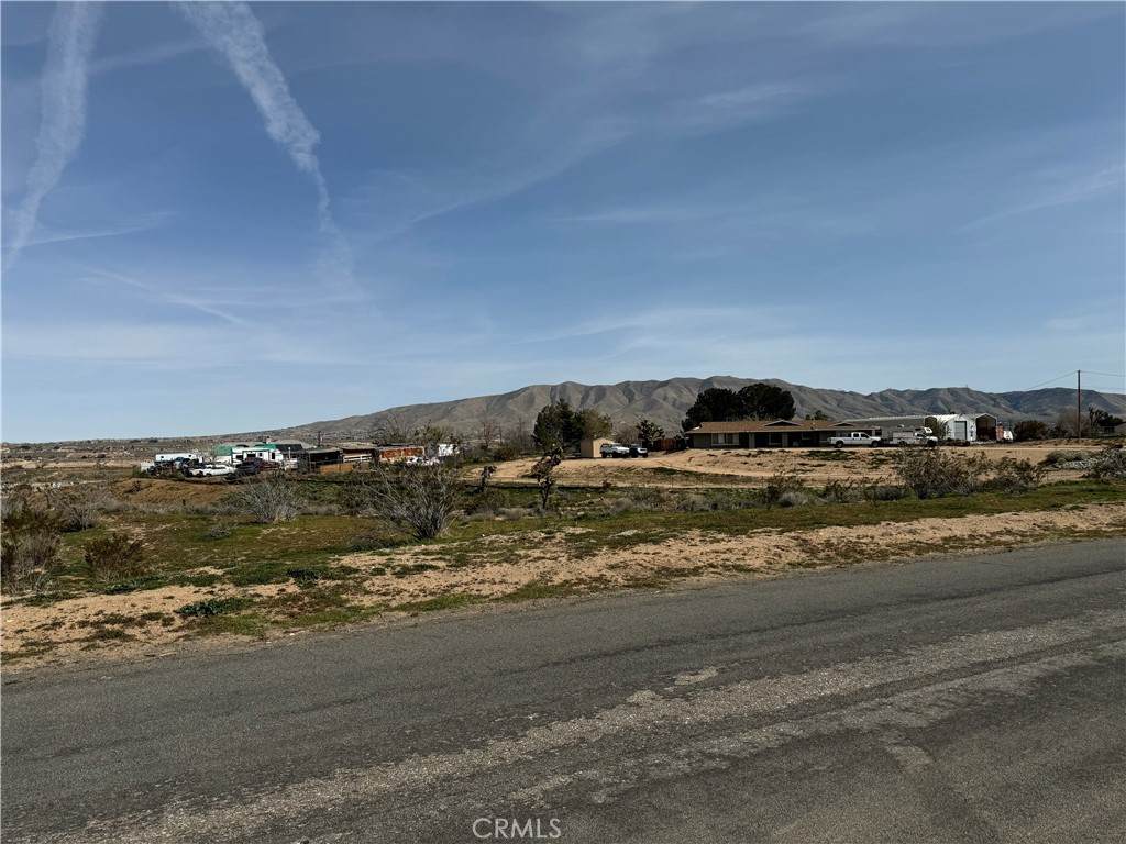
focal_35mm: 24
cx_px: 563
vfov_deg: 56.8
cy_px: 422
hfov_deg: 71.6
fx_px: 781
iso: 80
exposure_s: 1/9009
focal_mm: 6.86
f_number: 1.78
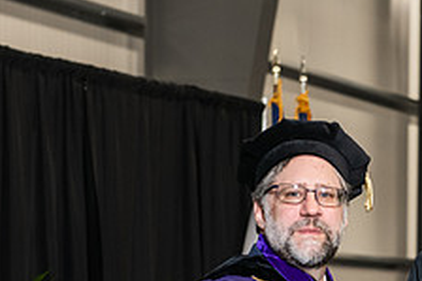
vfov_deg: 7.9
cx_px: 422
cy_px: 350
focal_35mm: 171
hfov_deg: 11.9
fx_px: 2003
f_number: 5
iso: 2000
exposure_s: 1/200
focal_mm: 66
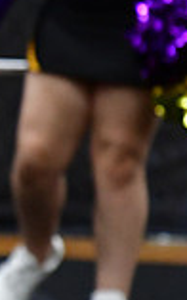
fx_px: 9247
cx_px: -330
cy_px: -11
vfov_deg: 1.9
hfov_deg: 1.2
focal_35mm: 1133
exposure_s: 1/500
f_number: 3.5
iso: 4000
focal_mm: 200
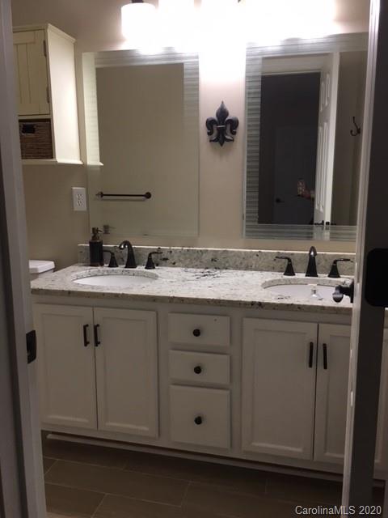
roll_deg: +0.0
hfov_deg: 48.2
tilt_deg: -9.8
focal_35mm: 29
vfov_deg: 61.7
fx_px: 433
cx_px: 194
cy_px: 259
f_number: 2.2
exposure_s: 1/30
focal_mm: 4.15
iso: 25
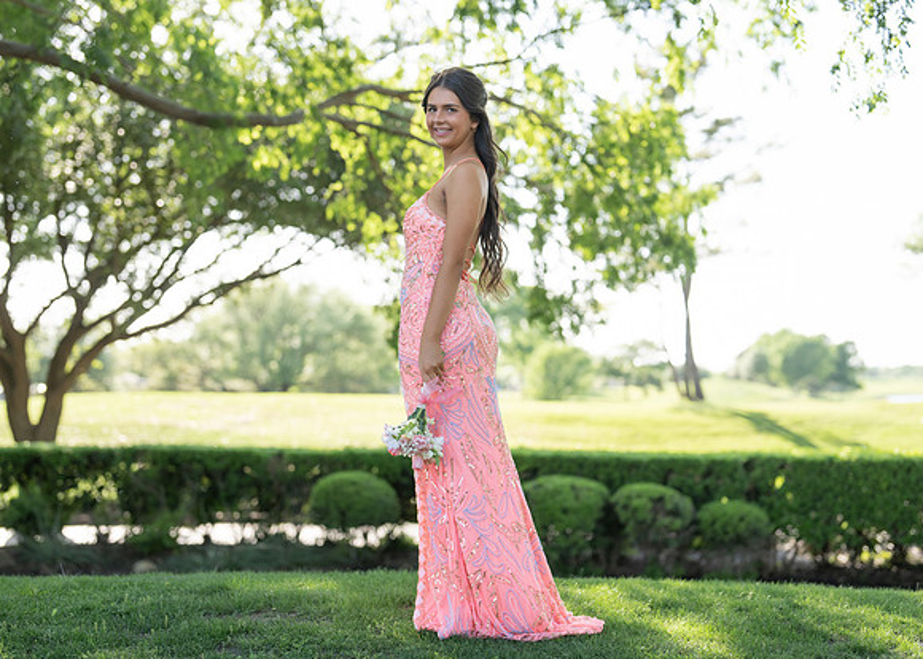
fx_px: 1429
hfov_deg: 35.8
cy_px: 330
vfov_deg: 26.0
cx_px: 462
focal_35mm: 55
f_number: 1.8
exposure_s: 1/1000
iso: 160
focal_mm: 50
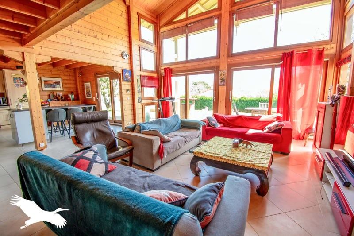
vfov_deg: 77.3
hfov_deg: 100.4
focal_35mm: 15
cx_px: 177
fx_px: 147
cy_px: 118
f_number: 6.3
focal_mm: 10
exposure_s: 1/50
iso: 500
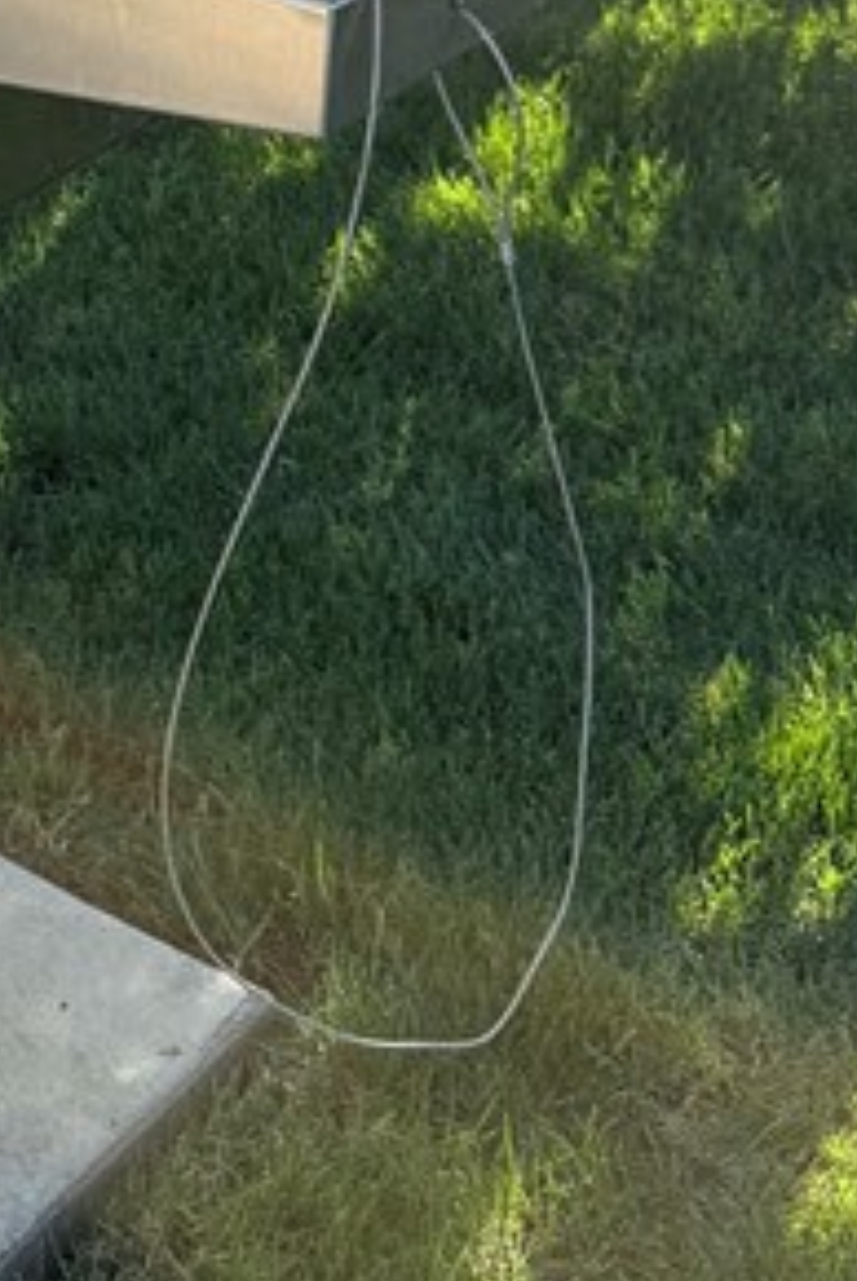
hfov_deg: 14.5
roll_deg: +4.3
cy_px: -300
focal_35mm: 88
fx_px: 3135
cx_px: -424
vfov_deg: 21.3
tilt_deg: -16.9
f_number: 1.78
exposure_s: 1/1410
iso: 100
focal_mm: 6.76
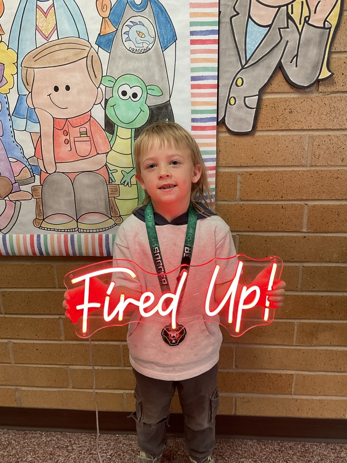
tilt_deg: -18.8
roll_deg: +0.2
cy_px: 232
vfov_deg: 61.7
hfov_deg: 48.2
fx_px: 388
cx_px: 174
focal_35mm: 29
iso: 125
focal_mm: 3
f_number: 1.8
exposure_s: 1/60
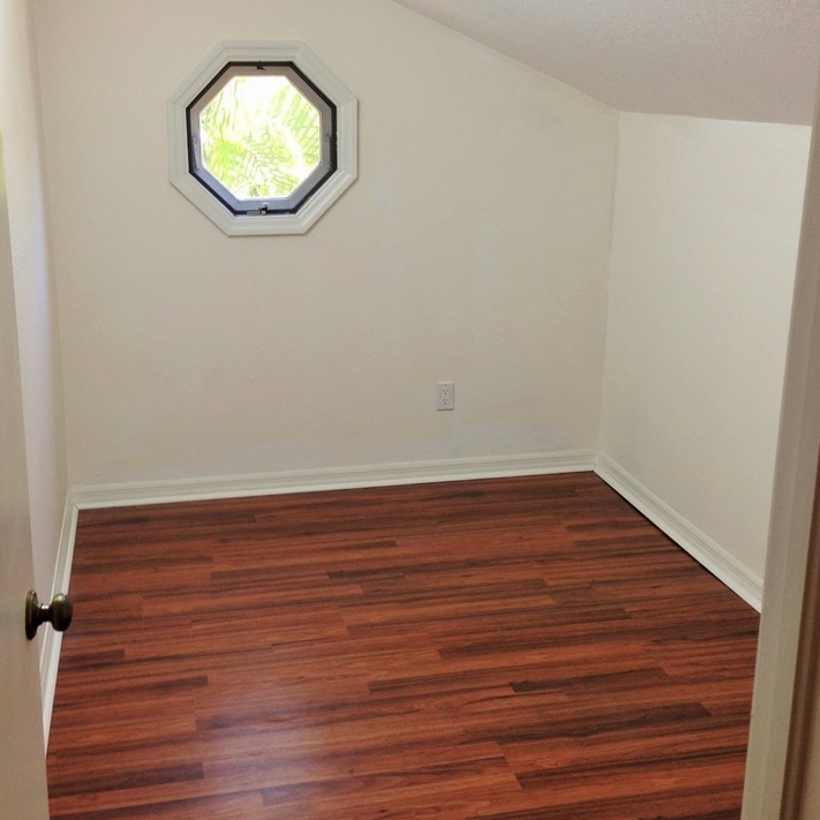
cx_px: 388
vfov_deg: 40.0
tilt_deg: -11.5
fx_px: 1126
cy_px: 355
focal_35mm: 42
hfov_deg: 40.0
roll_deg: -0.4
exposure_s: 1/24
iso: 50
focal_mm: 4.12
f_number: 2.4
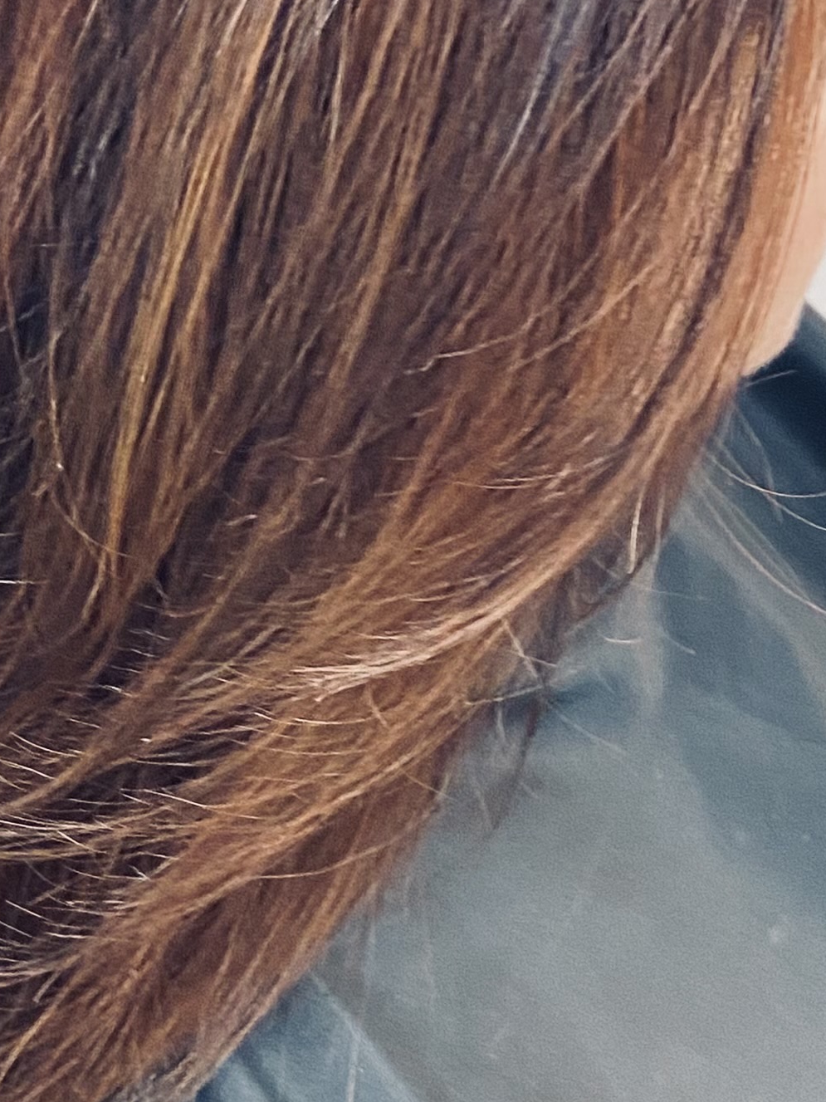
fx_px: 2514
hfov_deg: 18.2
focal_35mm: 79
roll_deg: +3.2
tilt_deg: -40.5
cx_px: 12
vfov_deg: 24.5
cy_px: 312
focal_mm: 4.25
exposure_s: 1/60
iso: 160
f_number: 1.8
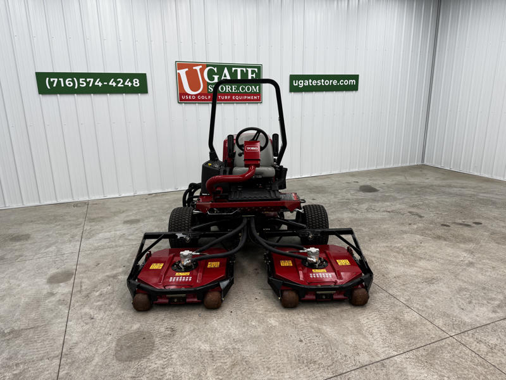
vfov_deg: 56.8
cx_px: 253
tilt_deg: -15.9
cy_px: 190
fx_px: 351
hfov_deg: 71.6
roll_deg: +0.2
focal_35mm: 24
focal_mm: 6.76
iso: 50
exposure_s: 1/124
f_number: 1.78
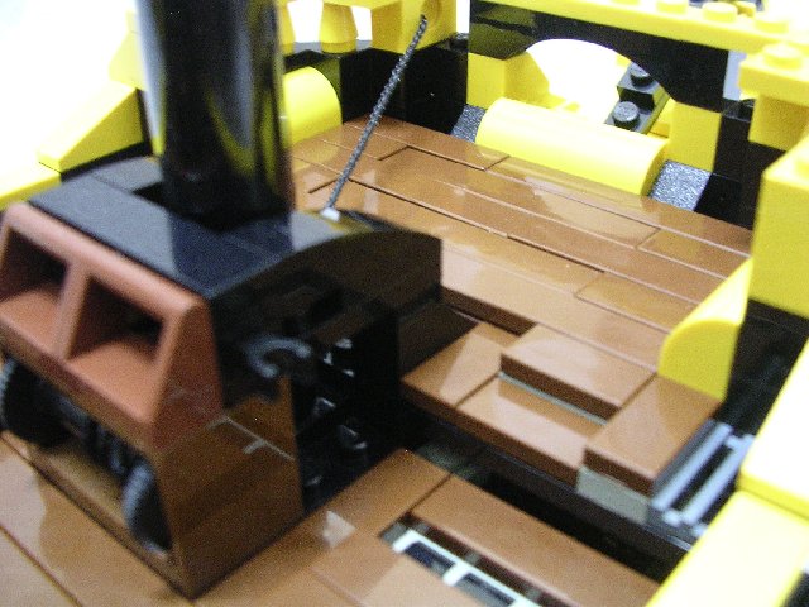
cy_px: 304
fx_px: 888
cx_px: 404
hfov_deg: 49.0
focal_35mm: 38
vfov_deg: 37.7
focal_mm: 5.8
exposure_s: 1/1.1
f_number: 2.8
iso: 400
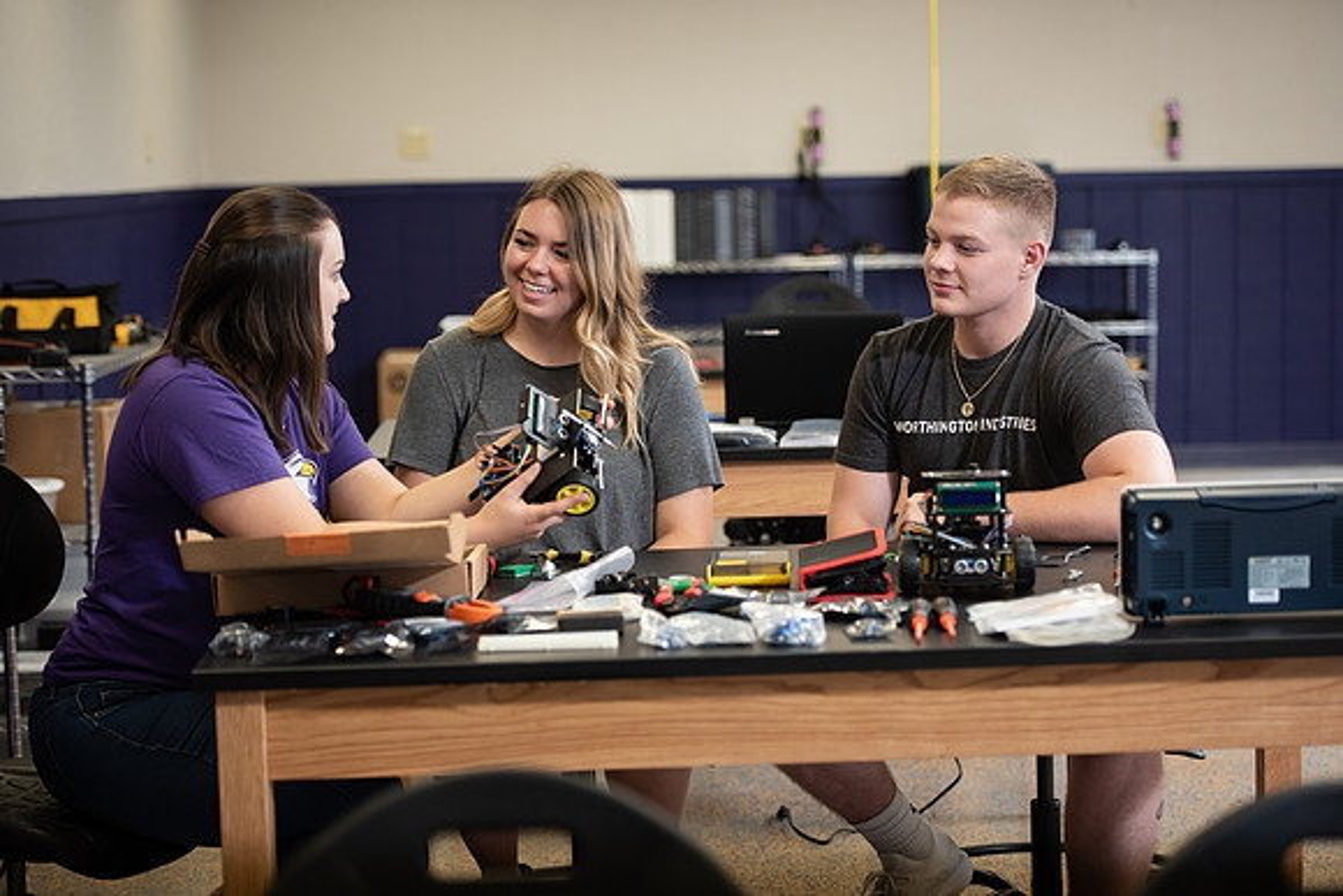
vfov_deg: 16.7
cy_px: 448
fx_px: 3060
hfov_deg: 24.8
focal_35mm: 82
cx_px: 672
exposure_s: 1/250
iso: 800
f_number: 3.2
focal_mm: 82
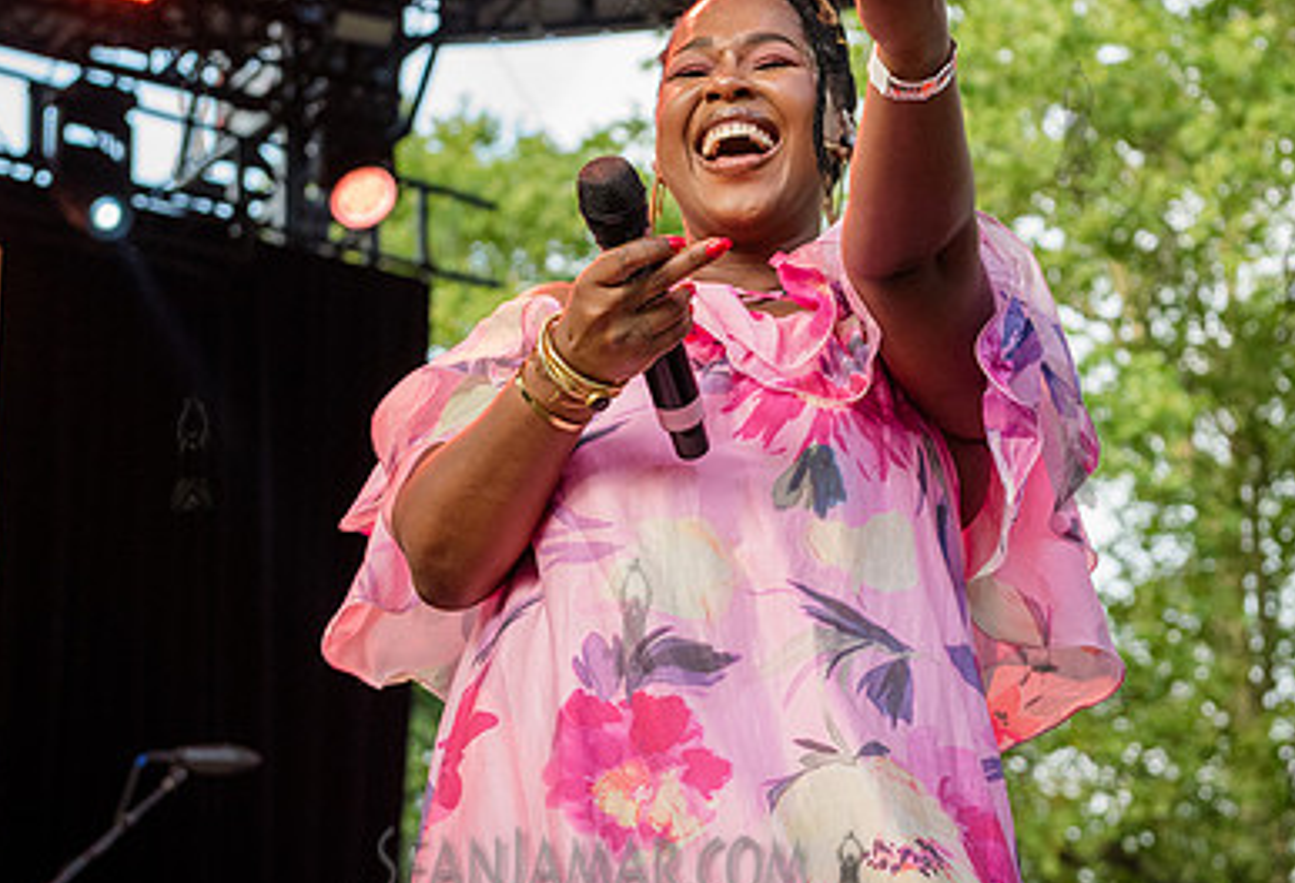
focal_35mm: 102
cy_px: 353
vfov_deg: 13.6
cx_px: 765
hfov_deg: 19.9
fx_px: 3695
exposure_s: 1/640
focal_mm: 60
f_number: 4.5
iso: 2000
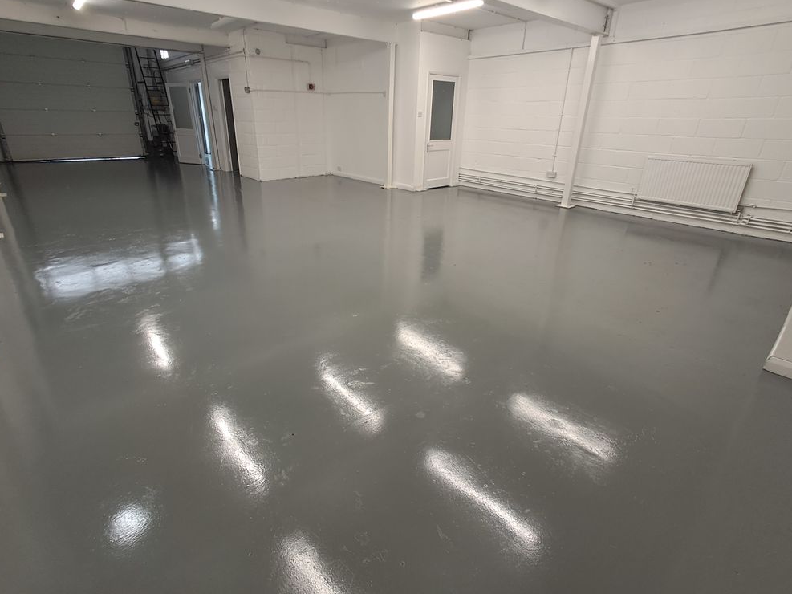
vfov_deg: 71.5
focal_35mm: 18
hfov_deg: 87.7
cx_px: 388
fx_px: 412
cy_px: 280
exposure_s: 1/50
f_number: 2.2
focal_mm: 1.64
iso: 100
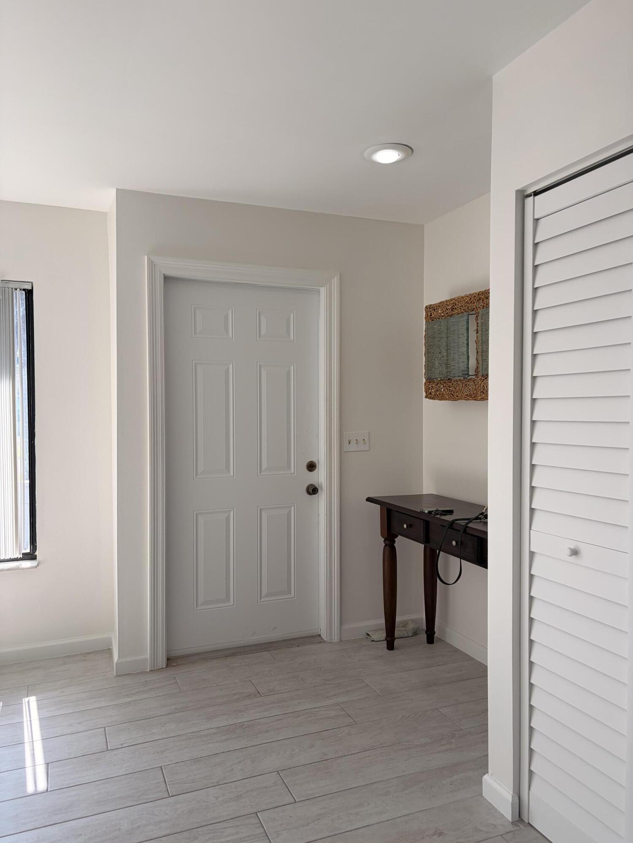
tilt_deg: -0.9
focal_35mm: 26
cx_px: 316
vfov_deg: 67.3
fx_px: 634
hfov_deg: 53.1
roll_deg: +0.2
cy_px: 422
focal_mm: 5.96
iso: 64
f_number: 1.6
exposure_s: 1/447
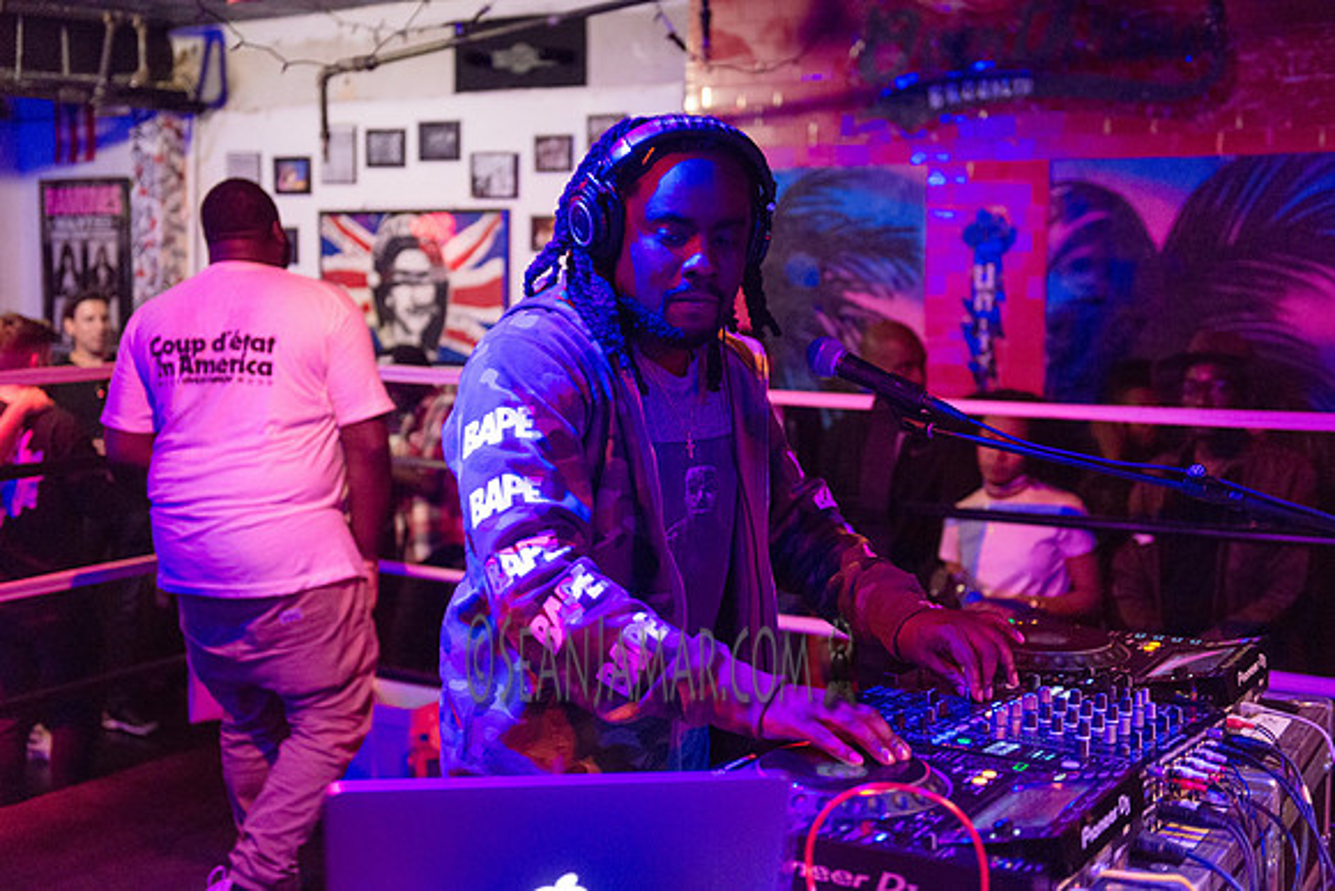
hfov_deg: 43.6
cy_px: 446
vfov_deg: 29.9
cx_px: 668
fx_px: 1669
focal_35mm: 45
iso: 5000
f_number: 2.8
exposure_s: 1/250
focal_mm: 45
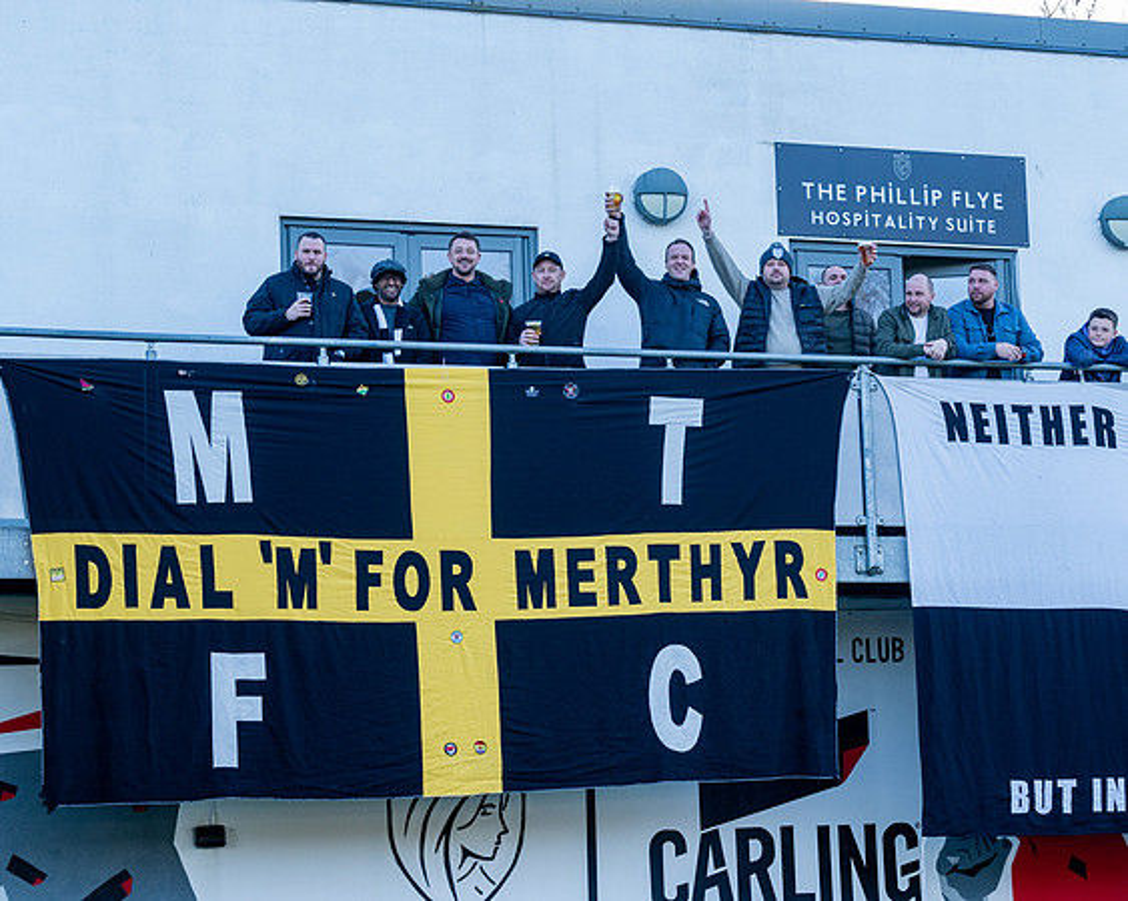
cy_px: 423
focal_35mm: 101
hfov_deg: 18.9
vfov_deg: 15.2
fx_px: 3387
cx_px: 652
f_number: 5
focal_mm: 84
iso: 1000
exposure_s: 1/500
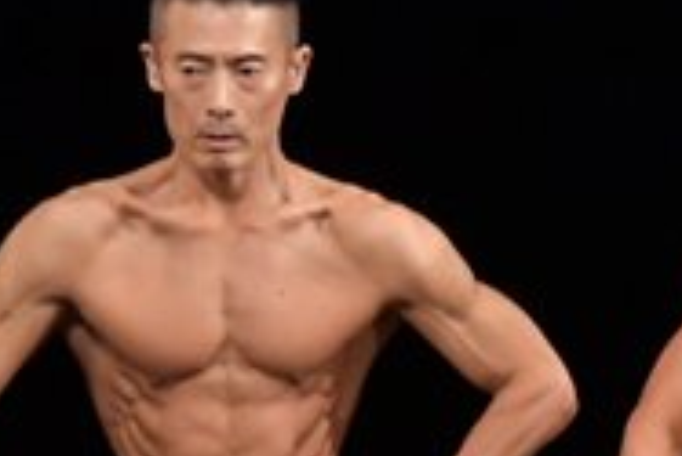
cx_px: 852
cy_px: 668
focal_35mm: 1056
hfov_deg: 2.0
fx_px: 20020
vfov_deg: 1.3
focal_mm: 170
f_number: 5.6
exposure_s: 1/400
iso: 3200
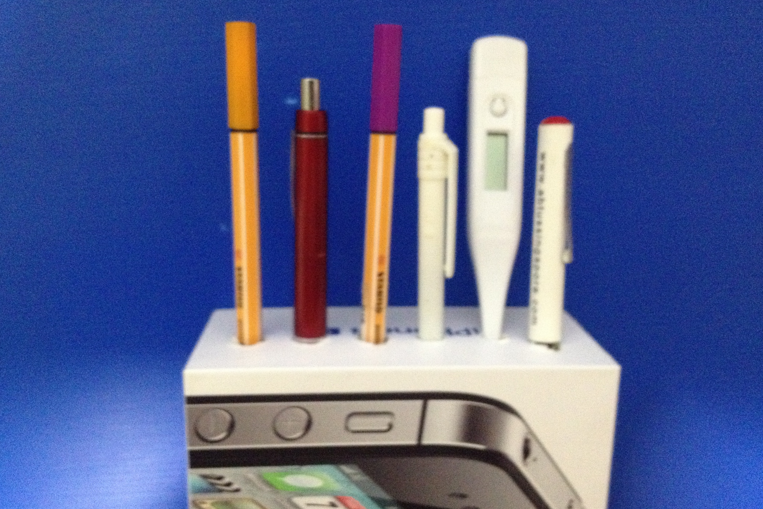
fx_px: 784
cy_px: 285
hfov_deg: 51.9
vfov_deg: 35.9
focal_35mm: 37
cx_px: 384
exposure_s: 1/15
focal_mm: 4.28
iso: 640
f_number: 2.4
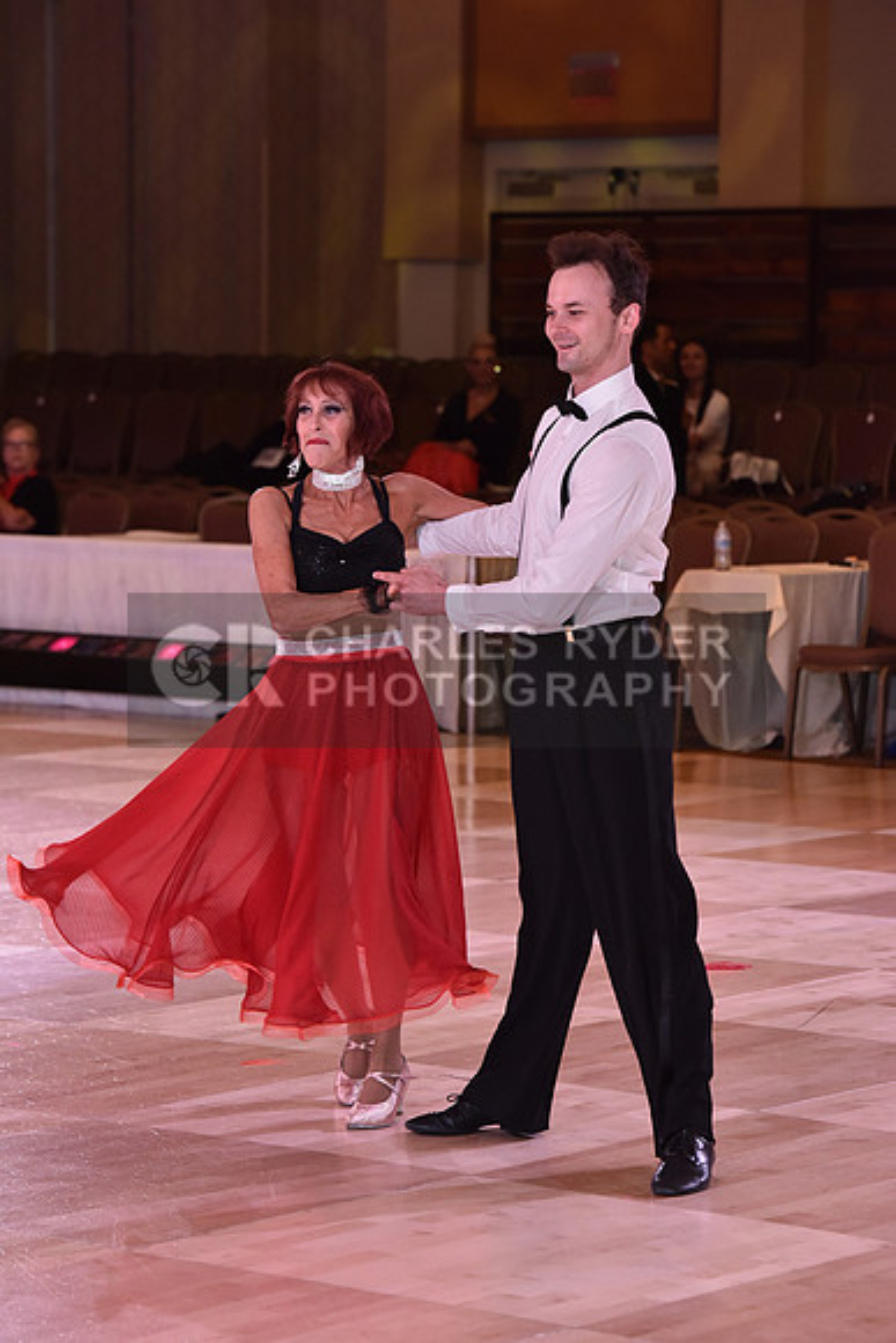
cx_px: 448
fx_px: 4850
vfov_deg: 15.8
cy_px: 672
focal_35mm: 130
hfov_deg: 10.6
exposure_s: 1/250
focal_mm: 130
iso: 2000
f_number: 5.6
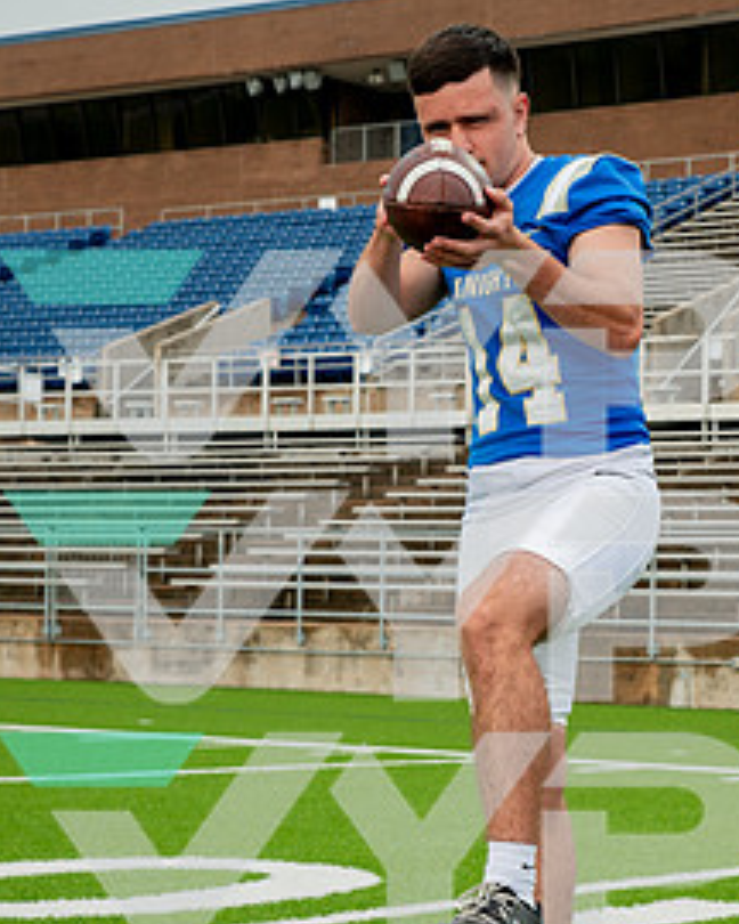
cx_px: 510
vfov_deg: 19.7
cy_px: 599
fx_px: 2652
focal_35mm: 97
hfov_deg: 15.8
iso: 200
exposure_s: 1/320
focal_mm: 62
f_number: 7.1
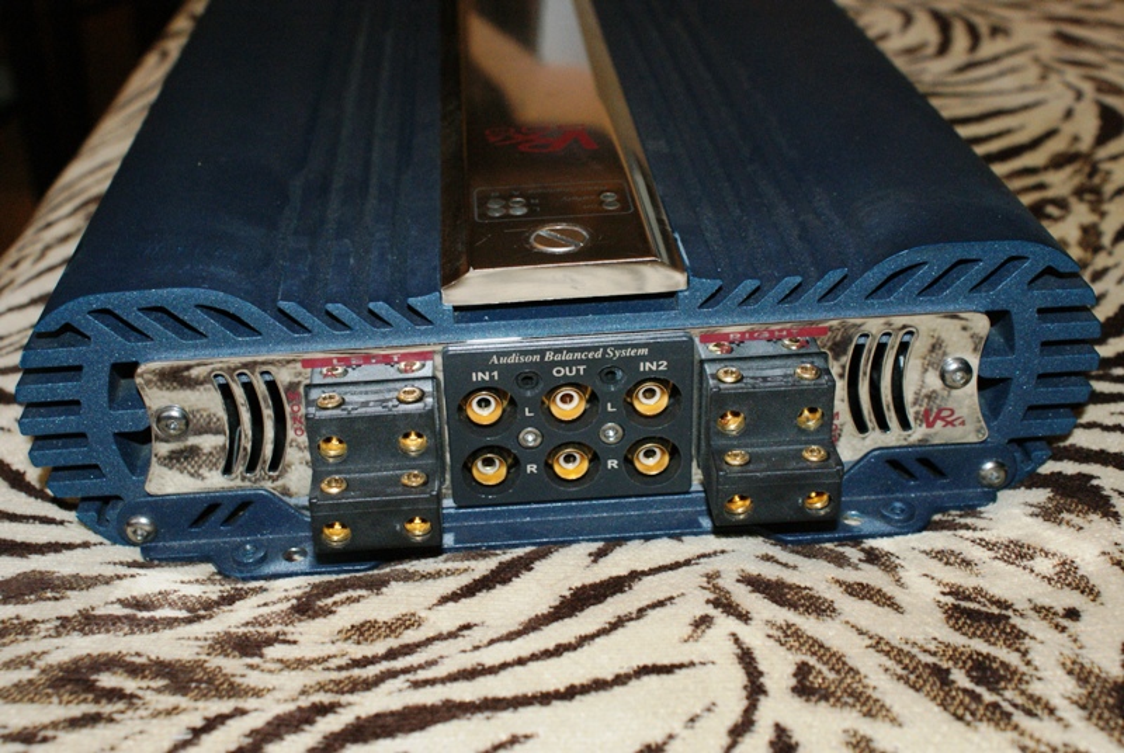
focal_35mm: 45
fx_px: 1407
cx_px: 562
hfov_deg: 43.5
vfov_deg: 30.0
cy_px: 376
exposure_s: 1/60
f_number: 6.3
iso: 400
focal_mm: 30
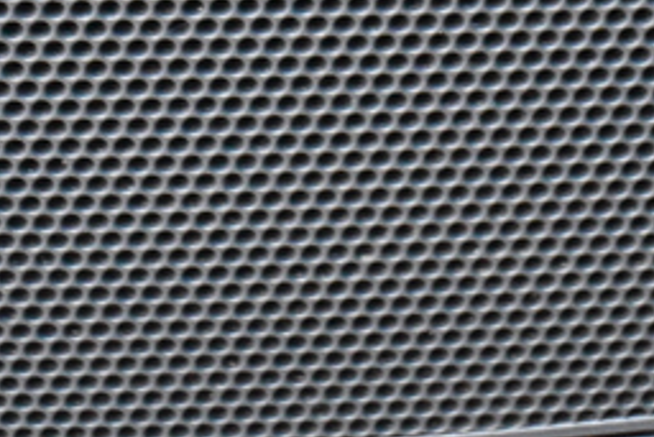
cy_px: -716
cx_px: 409
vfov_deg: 7.4
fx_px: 3108
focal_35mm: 171
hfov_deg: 12.0
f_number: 4
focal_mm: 18
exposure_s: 1/125
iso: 2200
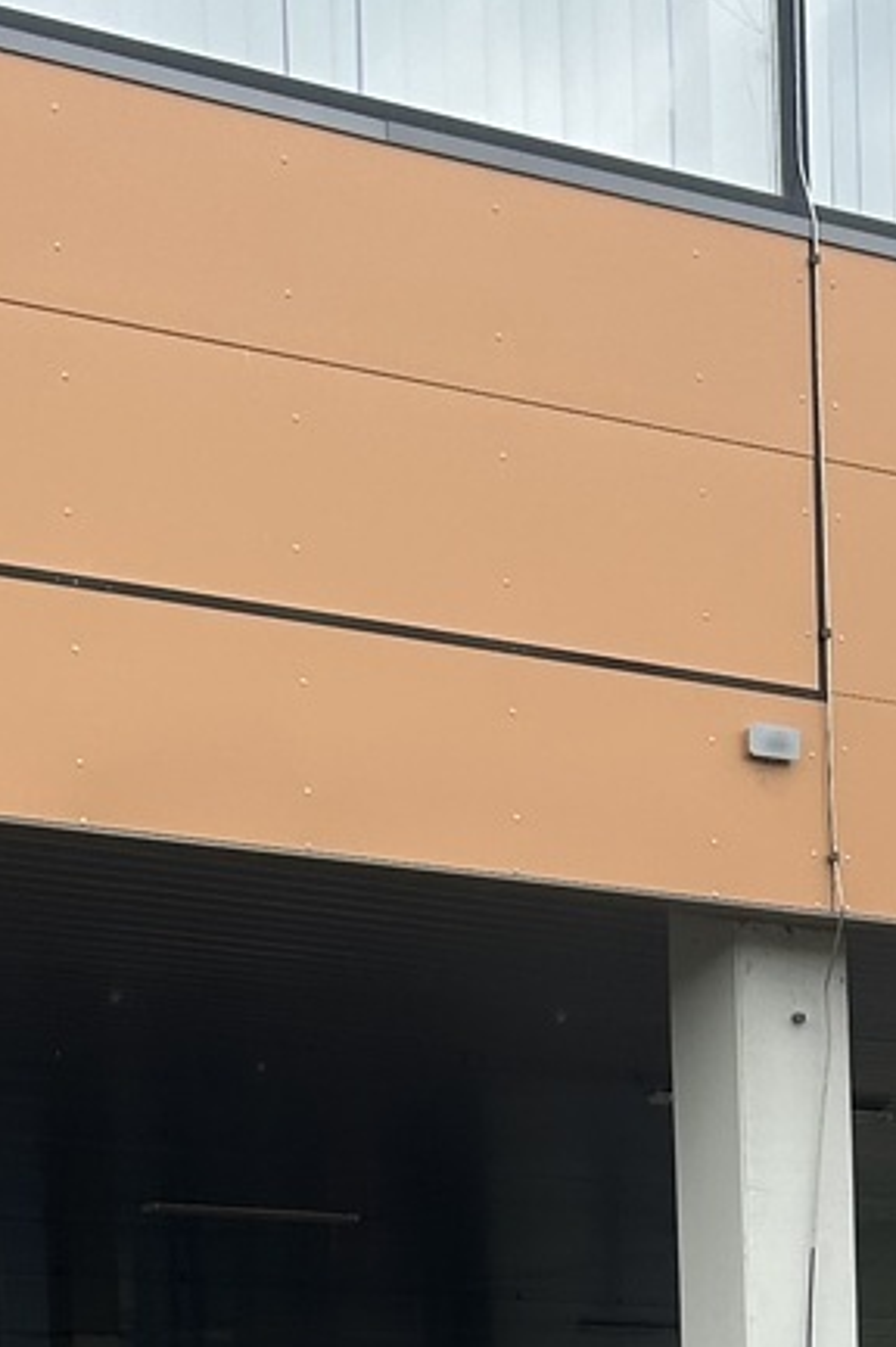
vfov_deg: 18.7
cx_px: 1039
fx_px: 3739
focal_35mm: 100
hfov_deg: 13.3
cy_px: 1826
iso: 50
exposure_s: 1/940
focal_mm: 5.7
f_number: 1.5
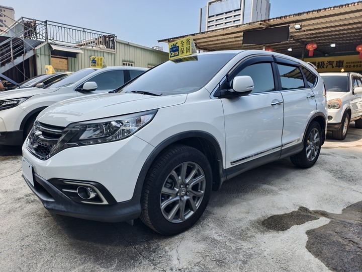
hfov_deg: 73.9
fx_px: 241
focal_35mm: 23
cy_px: 136
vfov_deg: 58.9
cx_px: 181
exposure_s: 1/560
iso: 71
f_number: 1.57
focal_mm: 6.54
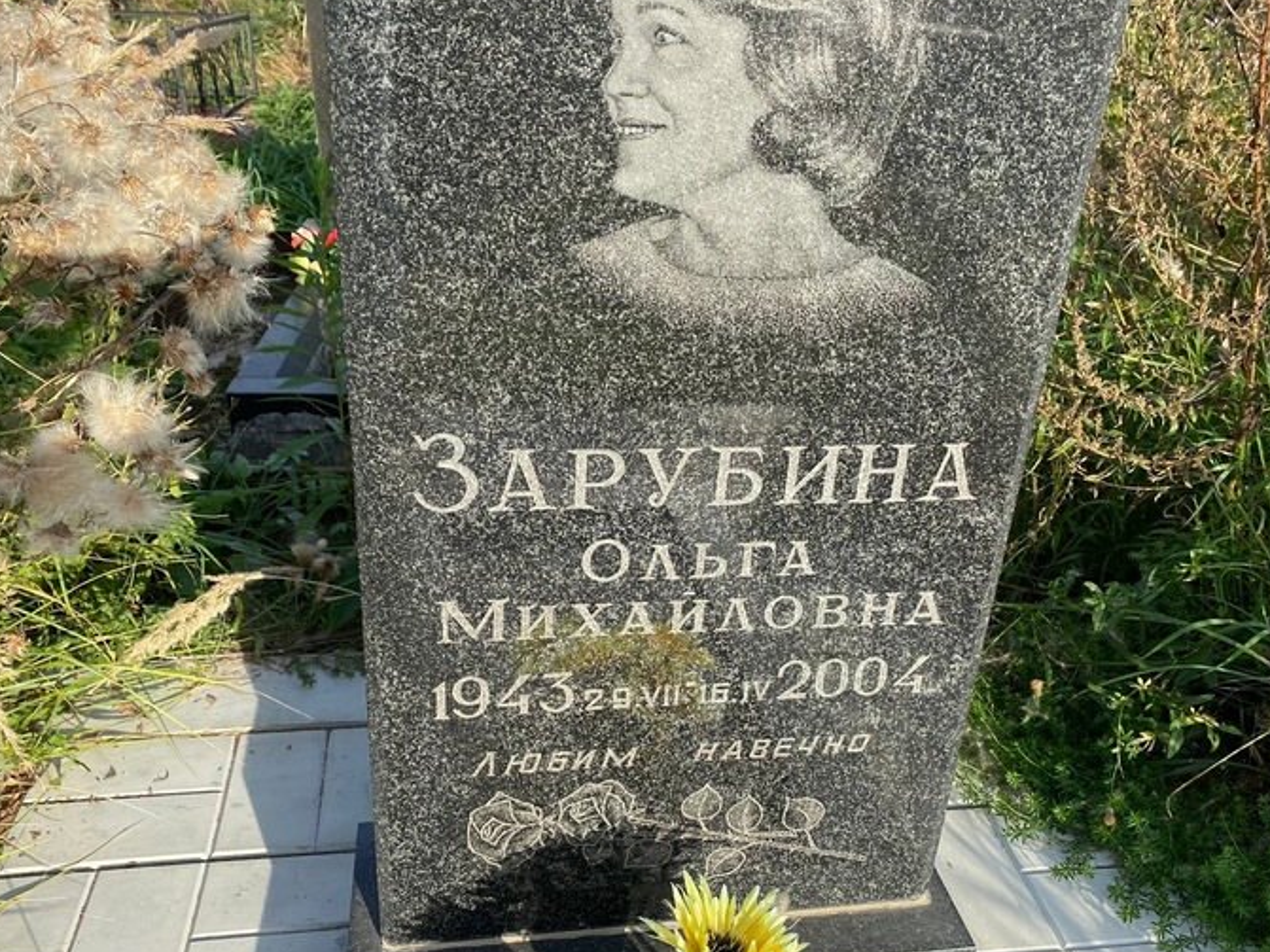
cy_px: 513
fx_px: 1137
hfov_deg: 58.3
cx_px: 685
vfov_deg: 45.4
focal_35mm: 31
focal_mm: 4.25
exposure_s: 1/1053
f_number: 1.8
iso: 32
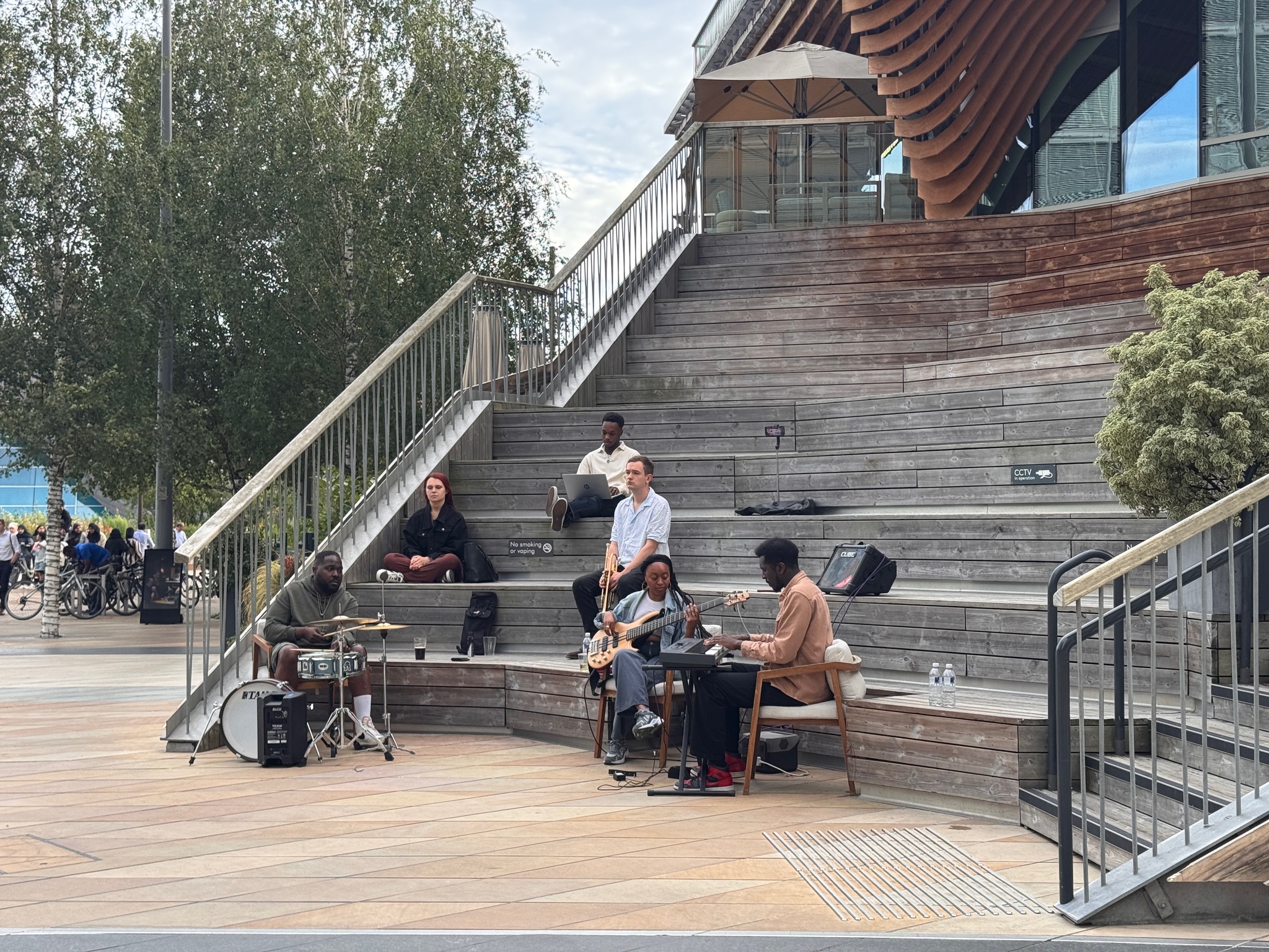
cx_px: 634
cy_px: 476
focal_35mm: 48
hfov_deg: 39.7
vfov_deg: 30.3
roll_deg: -0.7
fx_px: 1760
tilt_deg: +2.8
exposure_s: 1/397
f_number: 1.78
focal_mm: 6.76
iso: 64
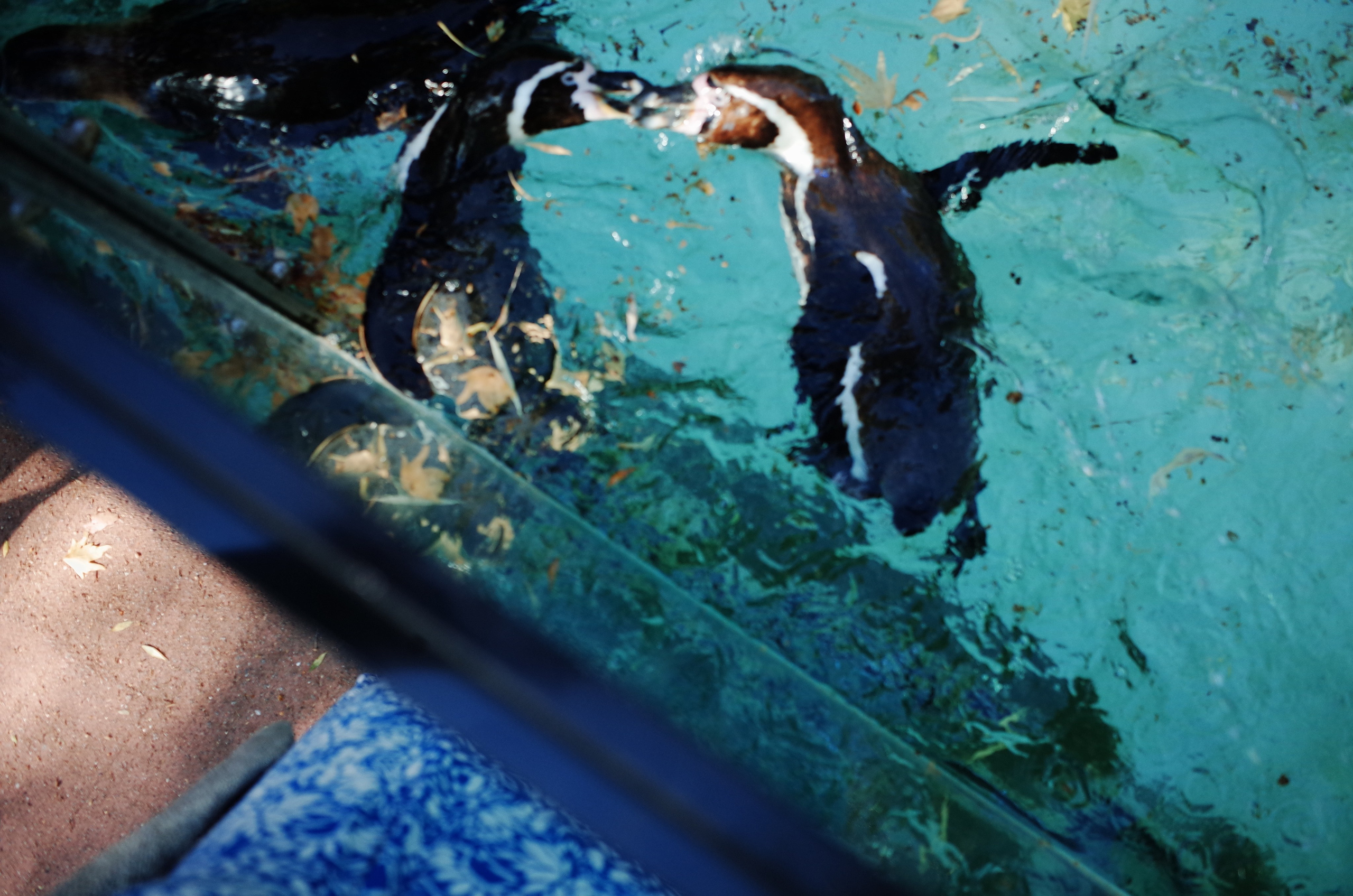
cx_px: 676
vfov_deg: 46.2
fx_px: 1050
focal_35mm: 28
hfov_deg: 65.6
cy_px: 448
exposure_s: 1/400
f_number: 2.8
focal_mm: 18.3
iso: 200
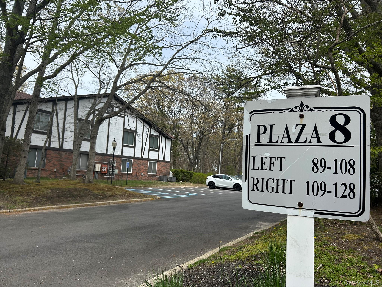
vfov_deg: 53.1
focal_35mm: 26
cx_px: 191
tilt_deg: +5.9
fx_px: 287
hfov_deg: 67.3
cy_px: 144
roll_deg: -1.9
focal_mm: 5.7
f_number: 1.5
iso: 50
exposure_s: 1/2994
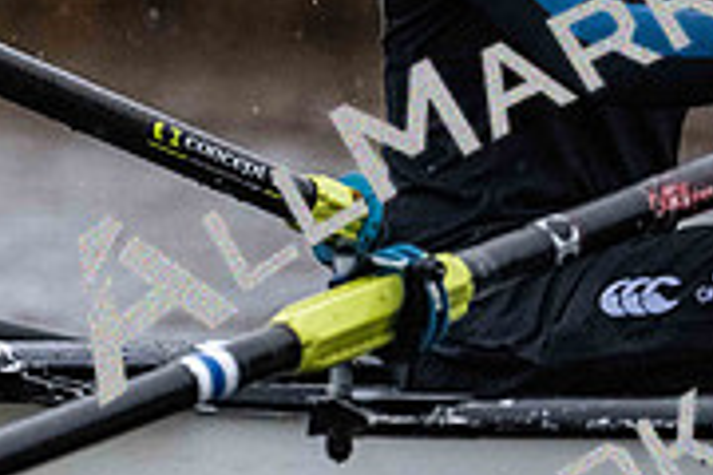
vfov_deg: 1.1
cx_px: -261
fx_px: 25547
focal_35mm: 1290
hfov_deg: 1.6
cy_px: 30
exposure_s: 1/1600
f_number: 4.5
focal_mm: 400
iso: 9000
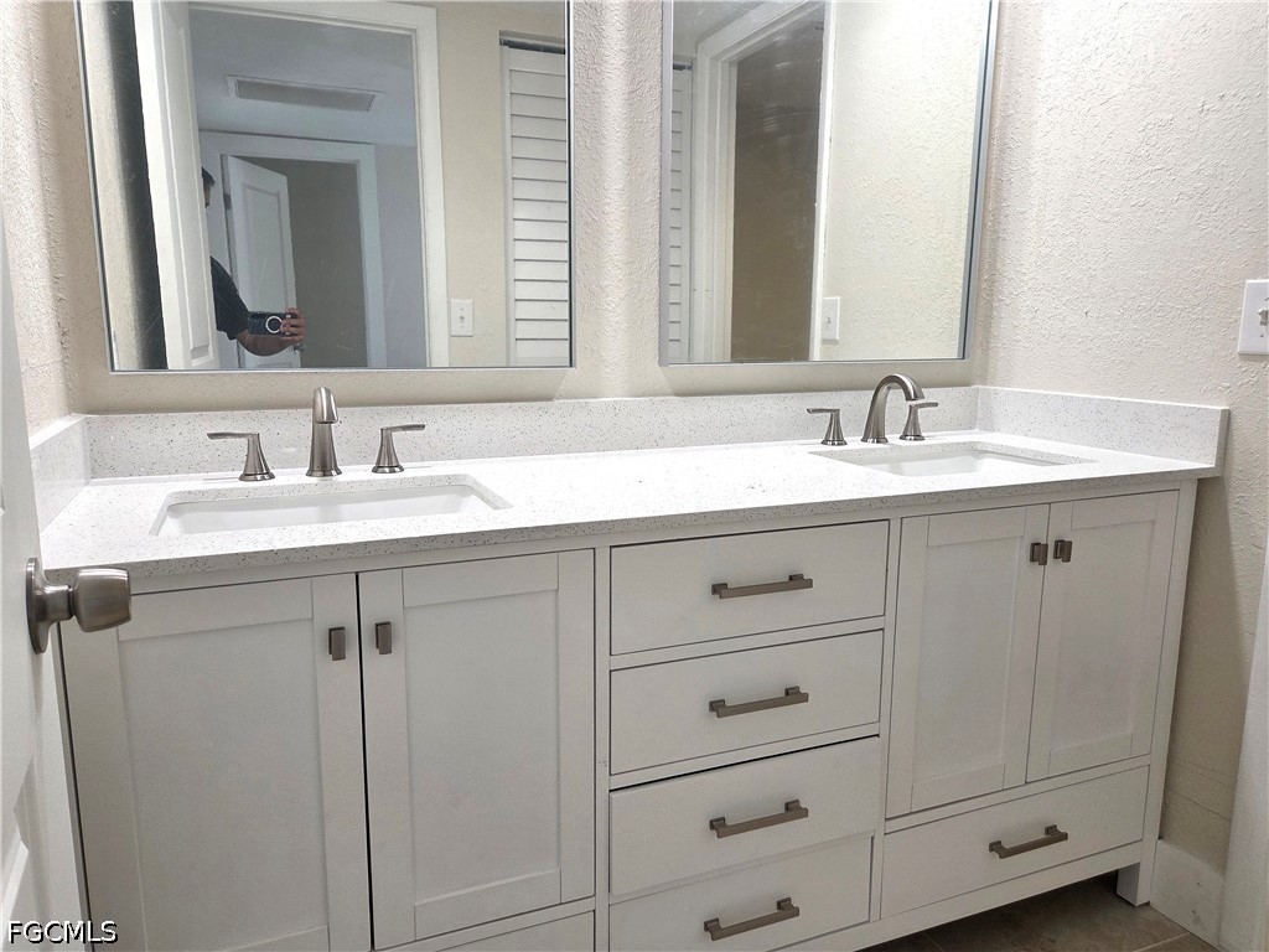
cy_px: 476
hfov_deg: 73.9
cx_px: 634
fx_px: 843
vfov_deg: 58.9
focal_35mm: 23
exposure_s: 1/120
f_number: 1.8
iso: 100
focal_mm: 5.4
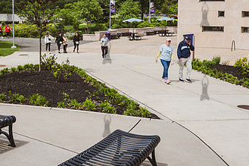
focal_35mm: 52
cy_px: 50
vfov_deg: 25.8
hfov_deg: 38.1
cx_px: 107
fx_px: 359
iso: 400
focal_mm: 29
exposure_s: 1/3200
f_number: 4.5
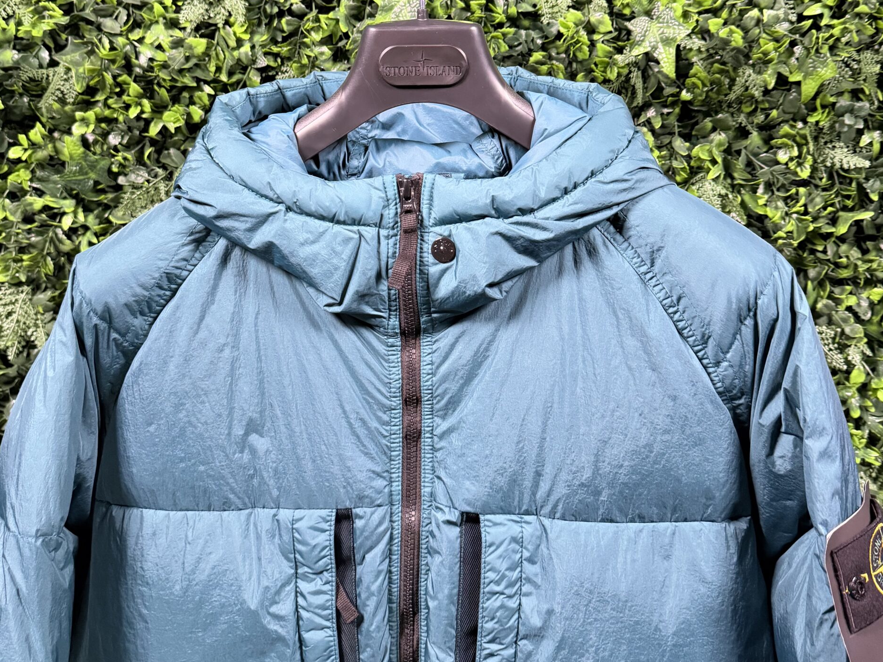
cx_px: 431
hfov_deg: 55.4
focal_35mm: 33
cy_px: 178
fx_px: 842
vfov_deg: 41.8
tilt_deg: -7.0
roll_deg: +1.3
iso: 800
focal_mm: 6.76
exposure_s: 1/54
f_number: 1.78
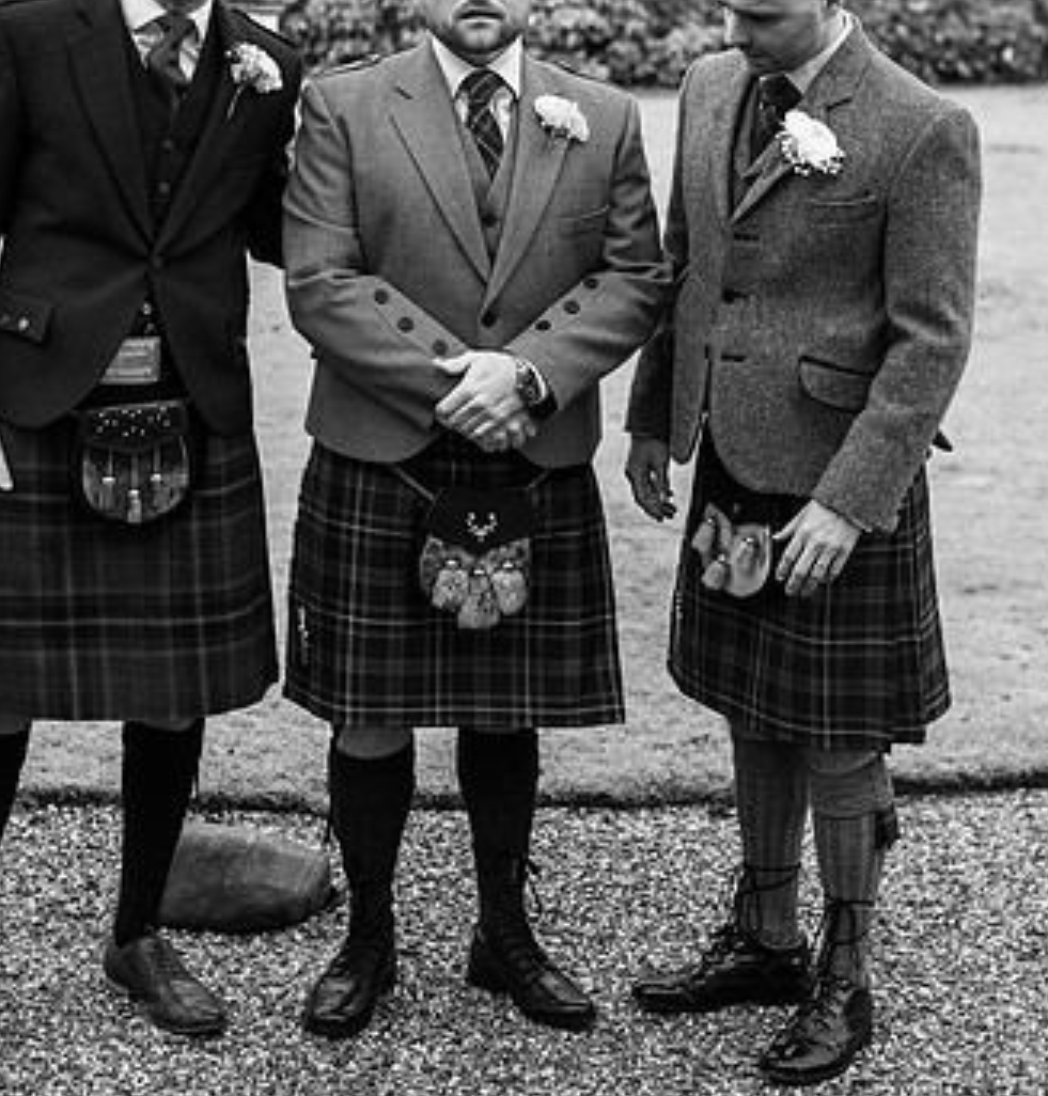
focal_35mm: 77
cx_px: 540
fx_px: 2699
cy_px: 368
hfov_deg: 22.0
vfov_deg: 22.9
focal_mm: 35
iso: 100
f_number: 2.8
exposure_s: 1/200
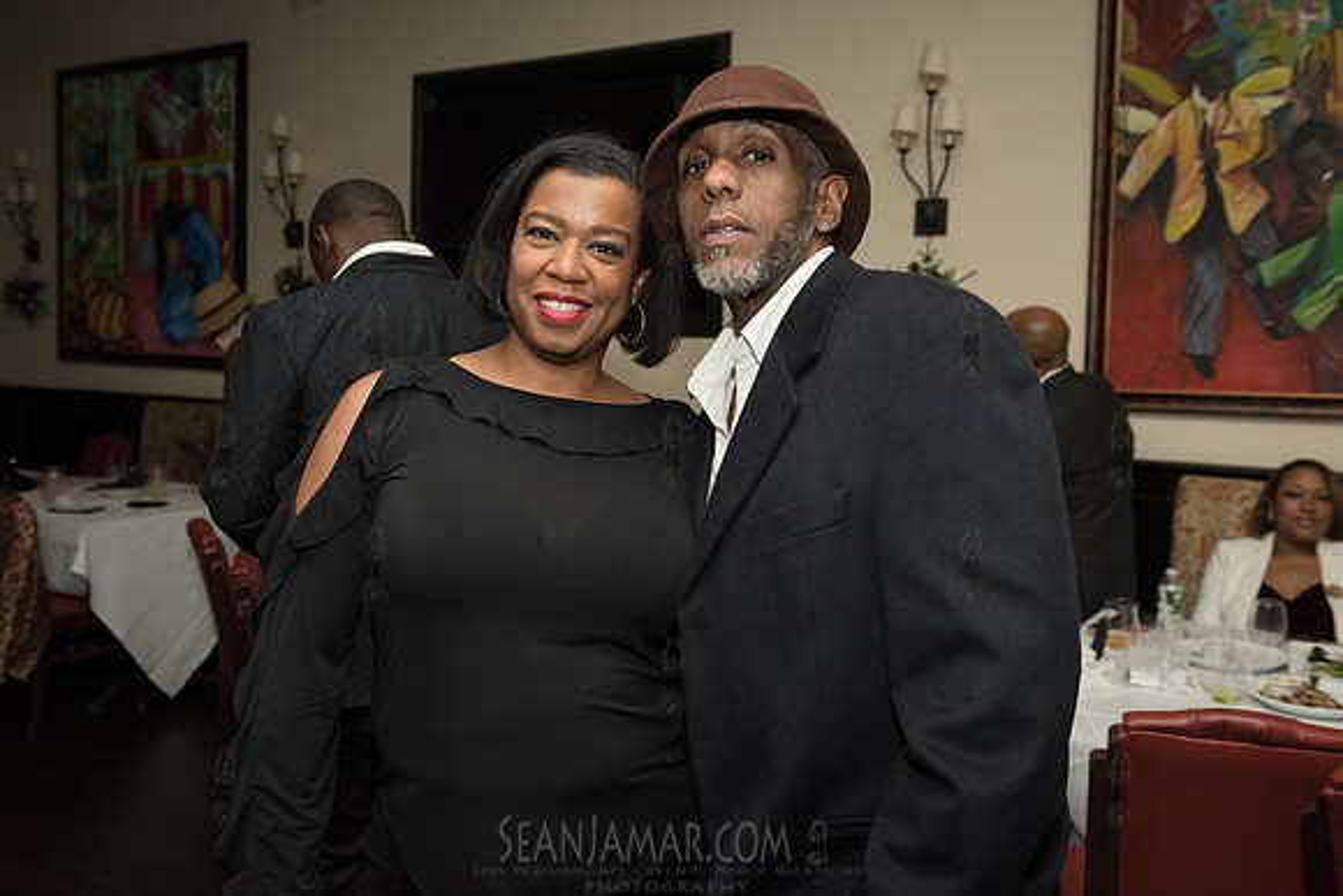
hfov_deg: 55.8
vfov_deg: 38.9
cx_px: 672
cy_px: 448
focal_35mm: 34
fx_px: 1269
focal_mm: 34
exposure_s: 1/250
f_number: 4.5
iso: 2000
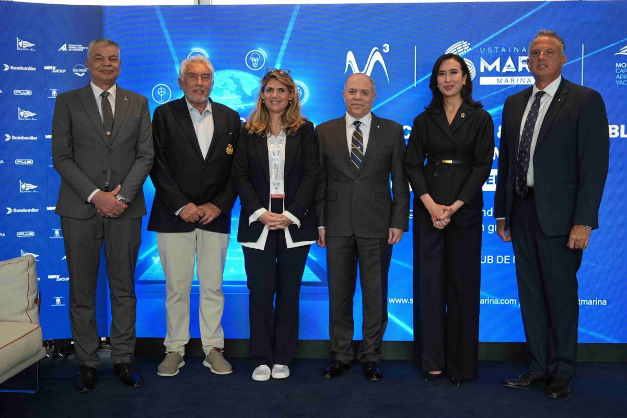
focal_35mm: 44
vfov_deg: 30.5
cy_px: 209
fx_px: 766
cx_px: 314
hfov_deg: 44.5
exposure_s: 1/320
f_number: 4
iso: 1250
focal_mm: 44
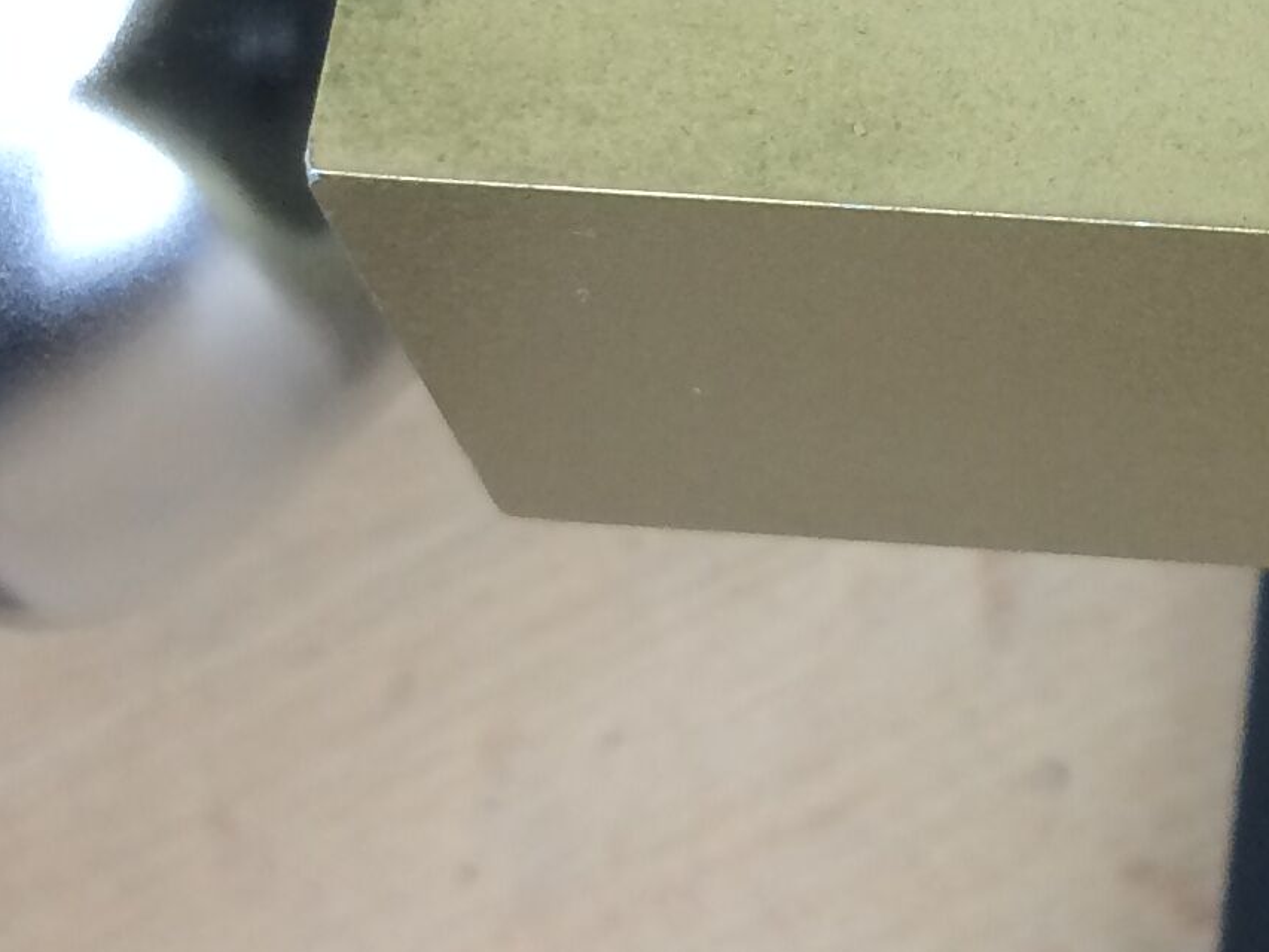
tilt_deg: -60.6
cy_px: -122
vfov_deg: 13.1
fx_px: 4070
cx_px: 1449
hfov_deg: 17.1
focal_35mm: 111
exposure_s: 1/33
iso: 50
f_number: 2.2
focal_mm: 4.15
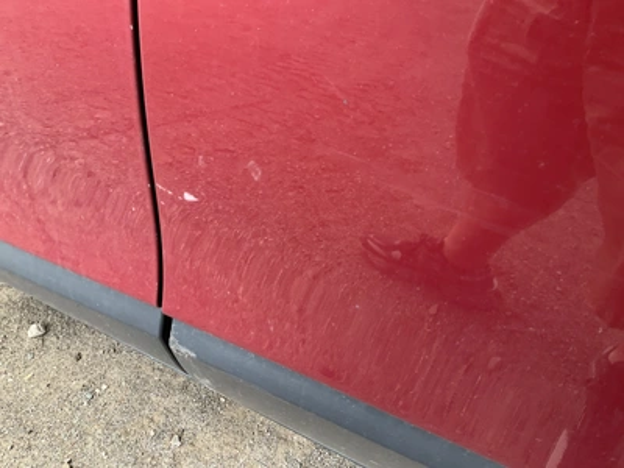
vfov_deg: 48.2
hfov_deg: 61.7
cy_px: 234
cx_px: 312
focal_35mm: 29
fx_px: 523
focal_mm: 3
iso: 25
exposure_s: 1/122
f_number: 1.8
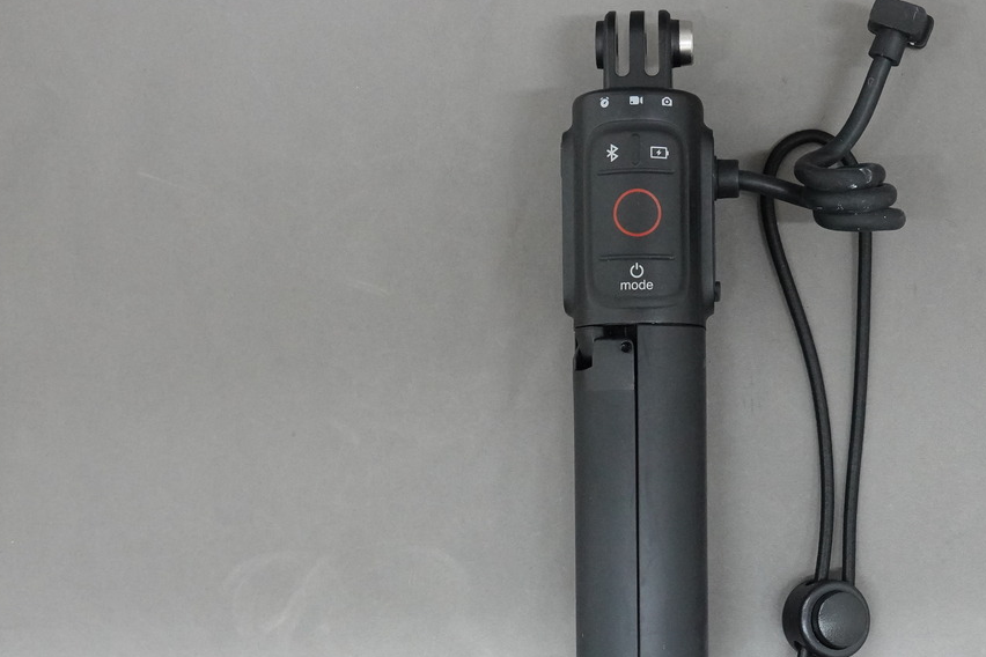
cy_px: 409
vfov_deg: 21.9
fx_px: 1698
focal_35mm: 62
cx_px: 677
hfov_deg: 32.1
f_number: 5.6
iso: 2000
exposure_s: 1/50
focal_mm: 16.21
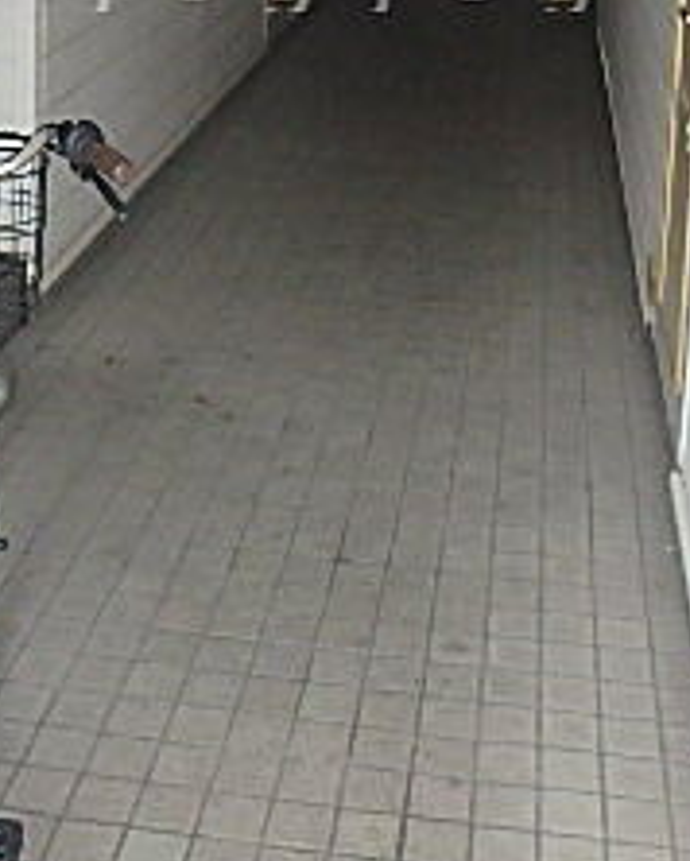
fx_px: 1504
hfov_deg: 25.8
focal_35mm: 59
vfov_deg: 29.4
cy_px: -35
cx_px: 345
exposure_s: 1/30
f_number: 3.5
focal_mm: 3.7
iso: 640
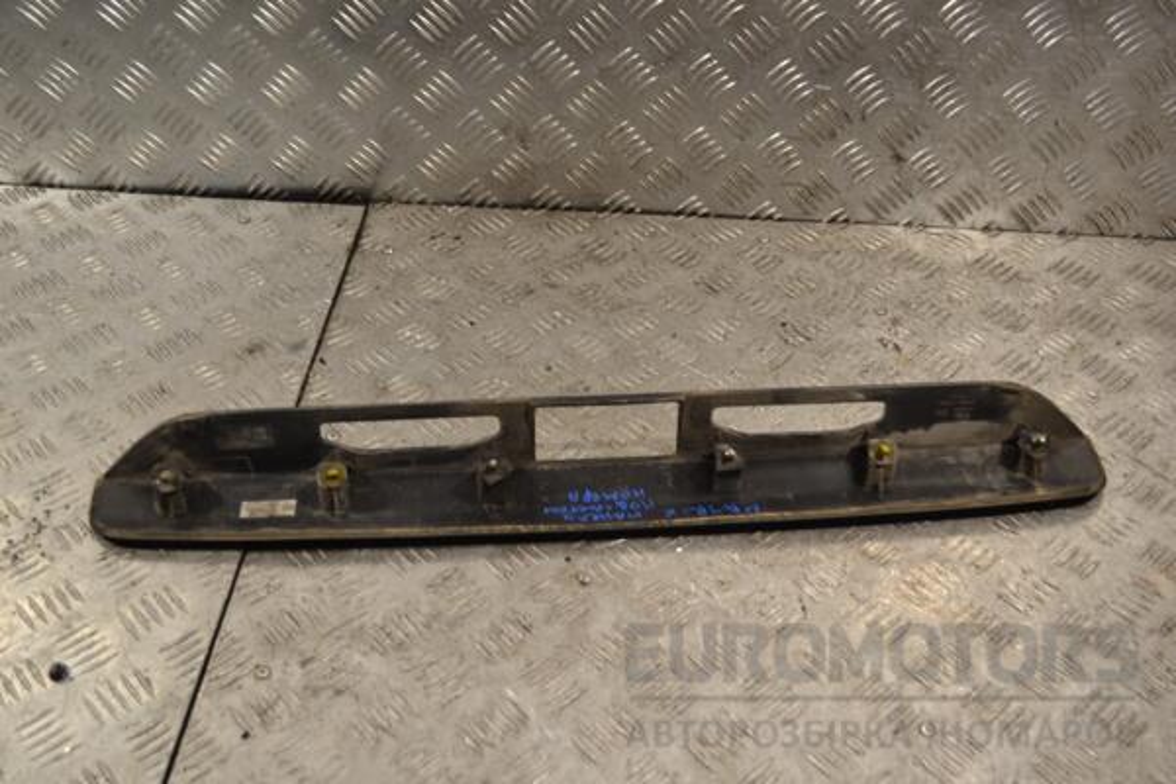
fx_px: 1274
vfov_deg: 34.2
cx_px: 588
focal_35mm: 39
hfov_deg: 49.6
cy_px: 392
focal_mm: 26
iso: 320
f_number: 5.6
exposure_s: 1/125
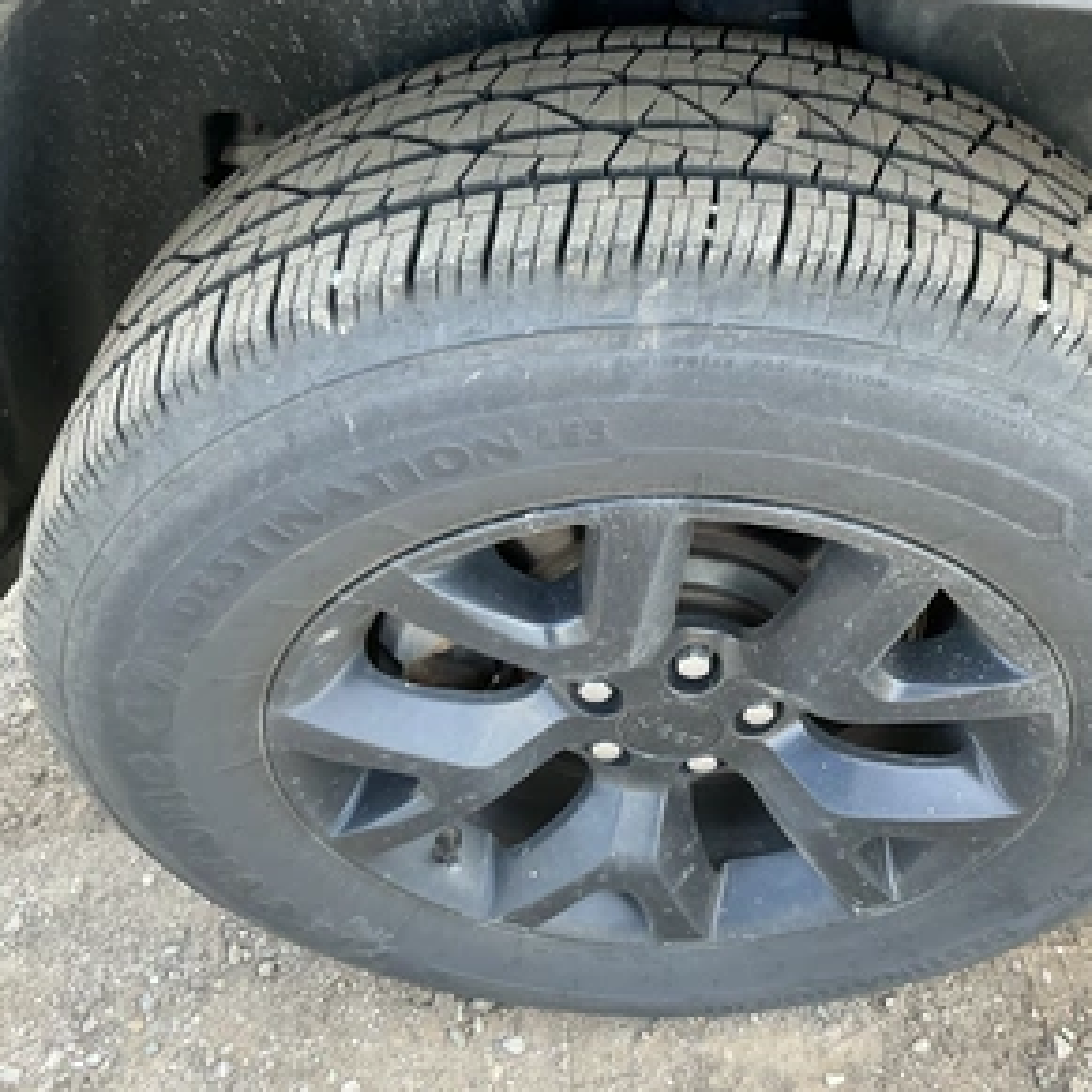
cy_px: 559
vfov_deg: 48.4
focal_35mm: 34
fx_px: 1213
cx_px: 698
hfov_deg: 47.9
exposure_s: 1/122
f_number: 1.8
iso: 64
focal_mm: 3
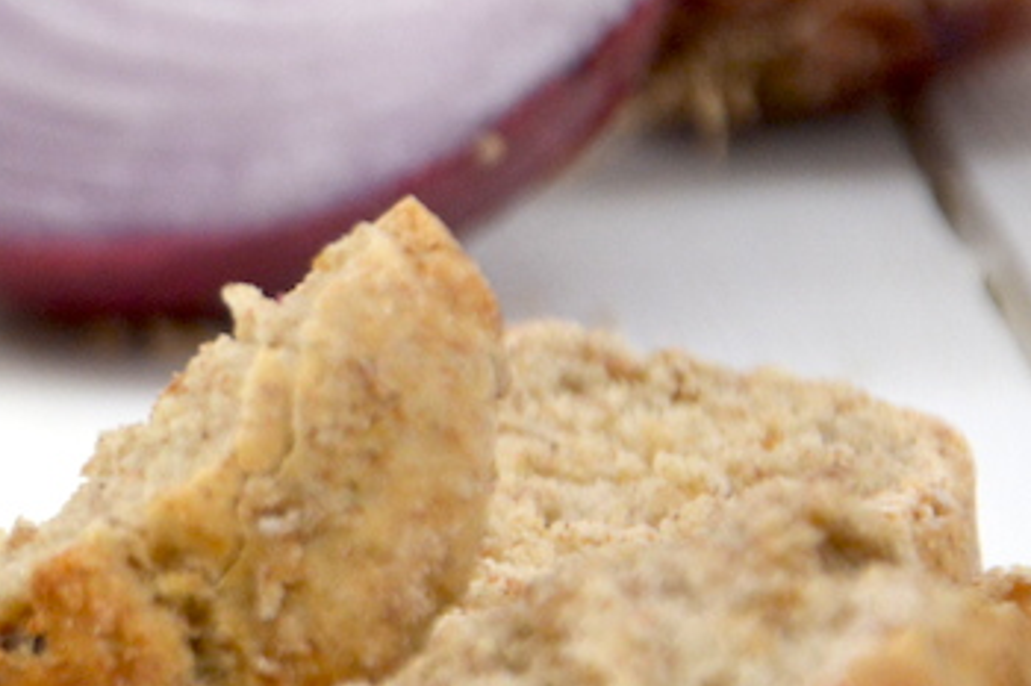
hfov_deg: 4.7
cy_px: 524
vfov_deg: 3.1
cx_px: -636
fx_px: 12529
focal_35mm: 438
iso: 560
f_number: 5.6
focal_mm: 85
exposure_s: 1/125
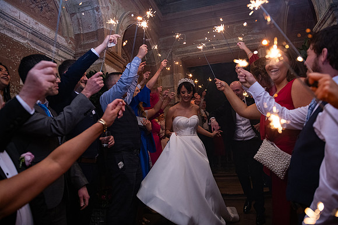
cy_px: 112
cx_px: 169
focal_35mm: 24
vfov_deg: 53.2
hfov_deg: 73.7
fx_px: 225
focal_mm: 24
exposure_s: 1/160
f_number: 3.5
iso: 800
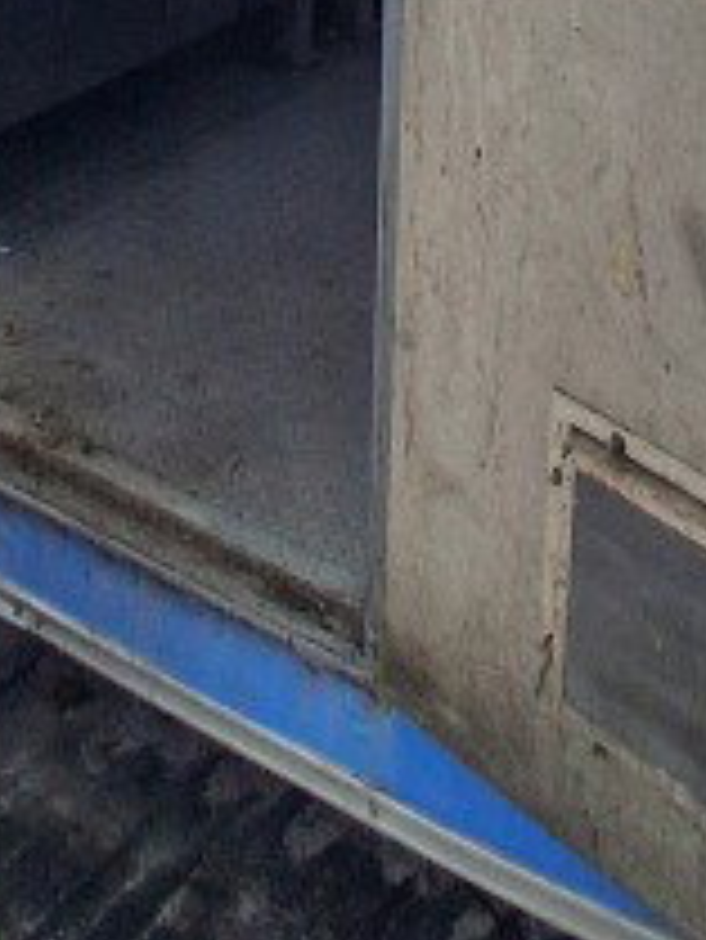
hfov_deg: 22.3
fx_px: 1793
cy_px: -466
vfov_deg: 23.5
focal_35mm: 66
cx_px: 297
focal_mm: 1.4
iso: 50
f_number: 2.2
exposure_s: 1/268
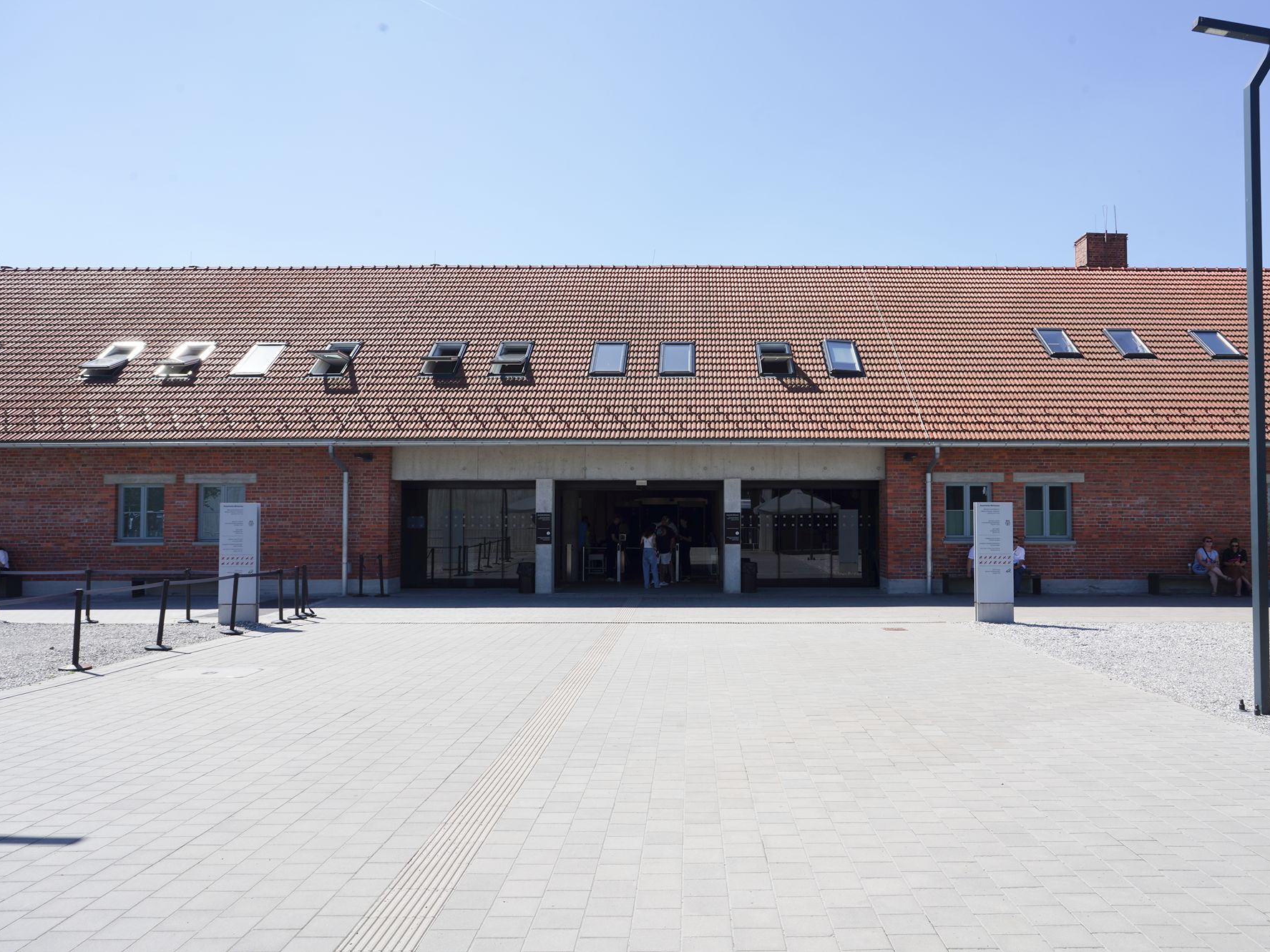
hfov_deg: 67.1
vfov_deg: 53.1
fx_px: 954
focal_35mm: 26
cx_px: 701
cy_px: 476
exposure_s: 1/100
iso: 100
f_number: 14
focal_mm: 24
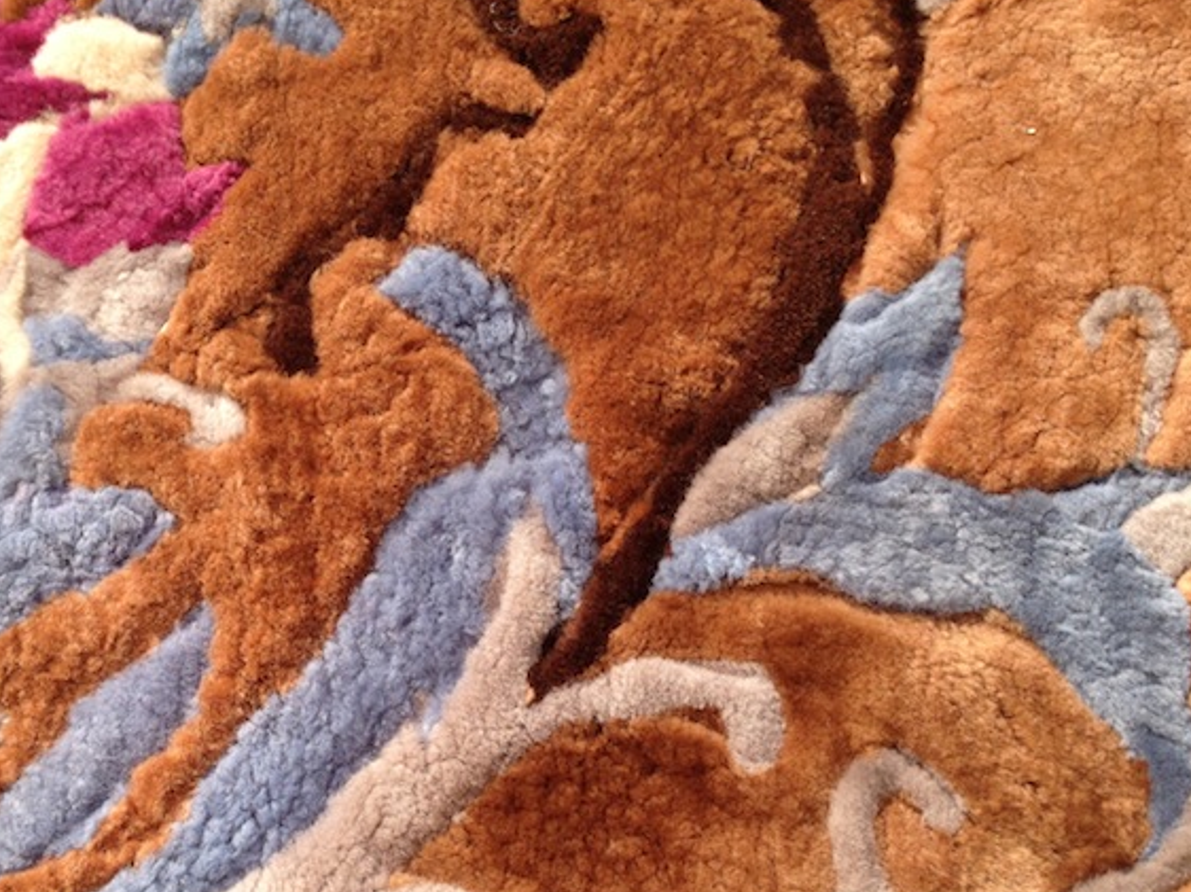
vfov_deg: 30.8
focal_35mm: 47
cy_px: 536
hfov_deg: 39.9
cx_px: 390
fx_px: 1616
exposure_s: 1/797
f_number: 2.4
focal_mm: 4.12
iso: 50
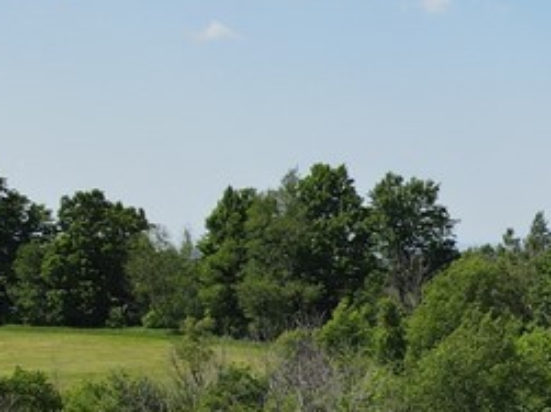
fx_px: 1559
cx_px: 779
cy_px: 712
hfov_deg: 18.2
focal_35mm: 98
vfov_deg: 13.7
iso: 100
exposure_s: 1/725
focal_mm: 4.5
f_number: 2.8
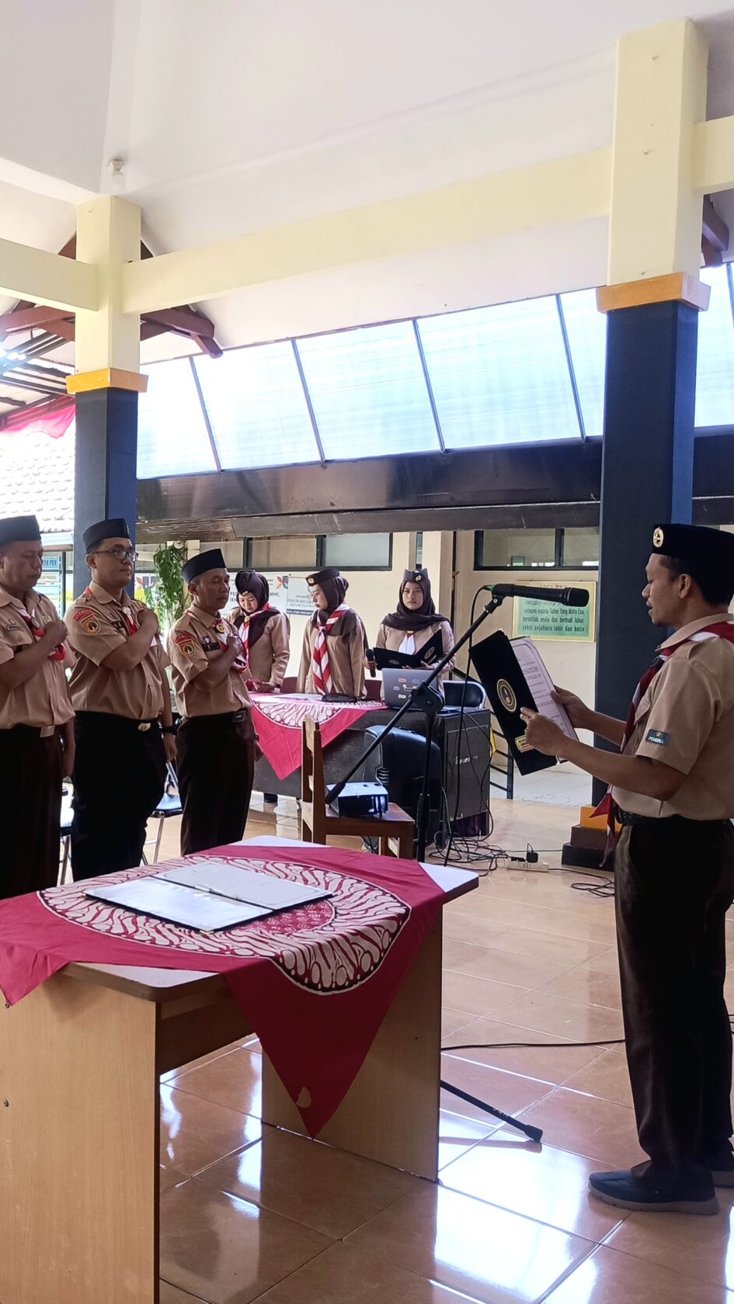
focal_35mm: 34
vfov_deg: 58.0
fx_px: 1176
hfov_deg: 32.0
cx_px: 4
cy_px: 647
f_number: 1.75
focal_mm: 5.25
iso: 723
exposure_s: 1/60.2
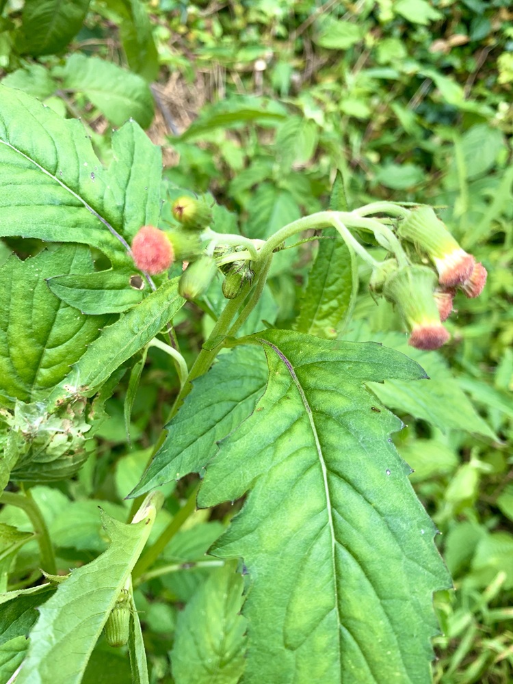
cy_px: 342
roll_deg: -28.8
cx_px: 256
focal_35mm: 26
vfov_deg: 67.3
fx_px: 514
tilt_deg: -26.1
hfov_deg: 53.1
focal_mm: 4.25
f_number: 1.8
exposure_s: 1/122
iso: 25
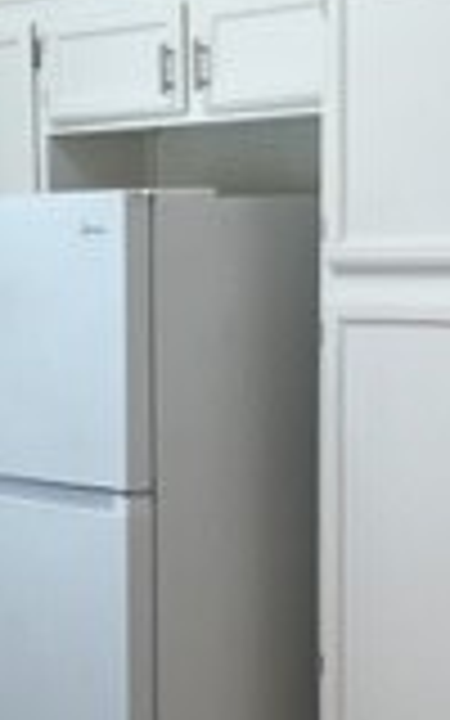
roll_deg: +1.6
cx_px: 58
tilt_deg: -8.6
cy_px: 585
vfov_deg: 18.7
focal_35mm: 110
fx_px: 2158
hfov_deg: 11.8
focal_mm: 5.7
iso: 40
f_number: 1.5
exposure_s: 1/120
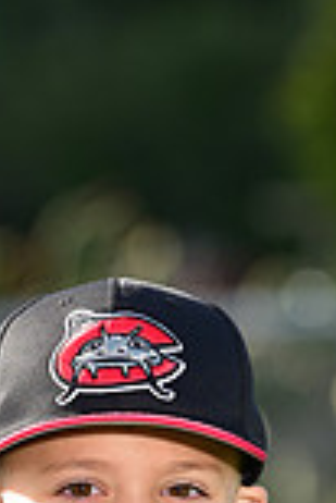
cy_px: 777
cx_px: 129
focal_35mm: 716
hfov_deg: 1.9
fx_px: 10001
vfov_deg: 2.9
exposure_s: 1/200
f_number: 5
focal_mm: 190
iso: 80
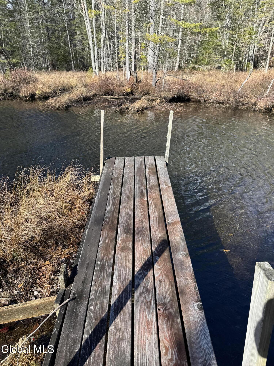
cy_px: 183
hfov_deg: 56.8
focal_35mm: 24
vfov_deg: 71.6
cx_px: 137
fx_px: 253
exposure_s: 1/1193
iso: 80
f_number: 1.78
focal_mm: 6.76
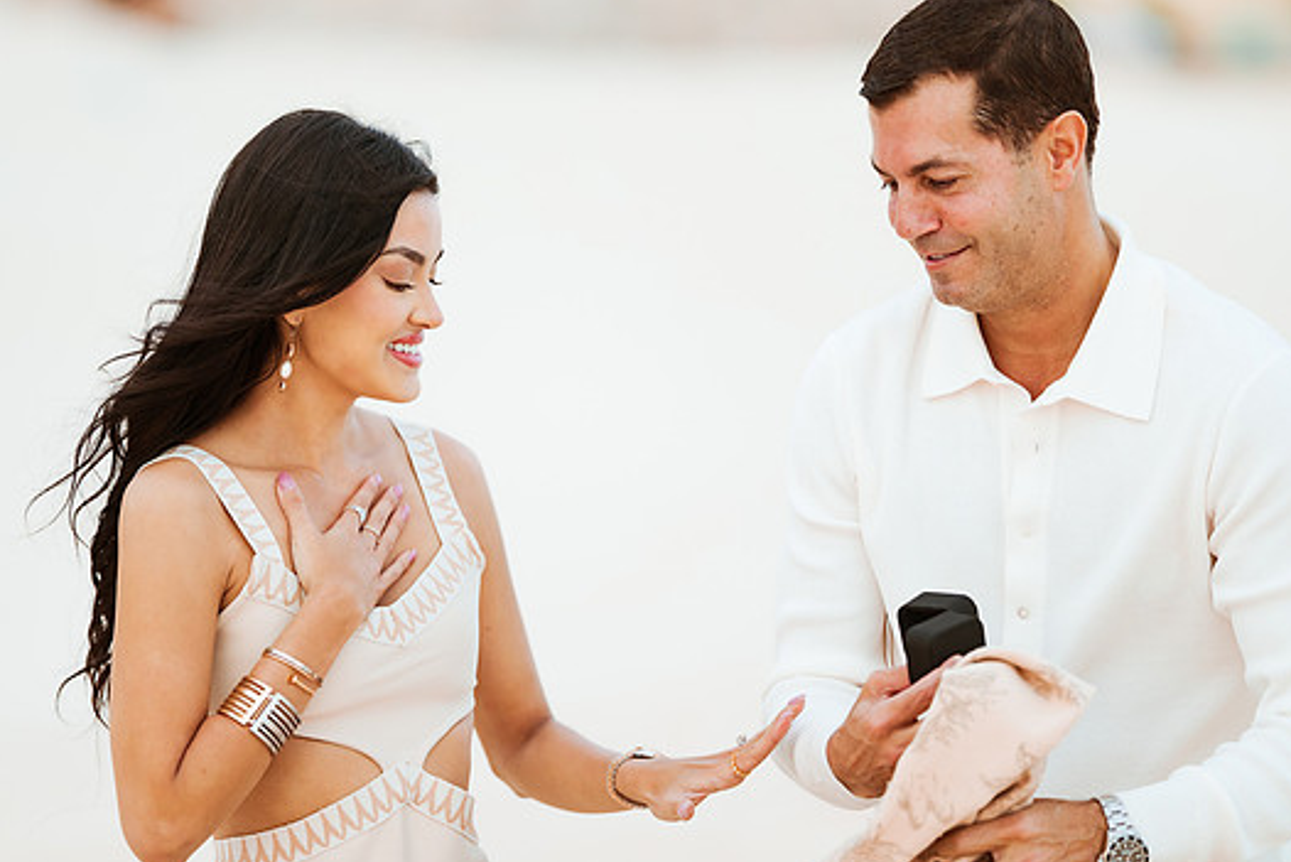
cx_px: 541
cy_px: 370
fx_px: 5811
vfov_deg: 8.5
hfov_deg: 12.7
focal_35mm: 162
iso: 320
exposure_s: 1/4000
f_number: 1.8
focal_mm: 135
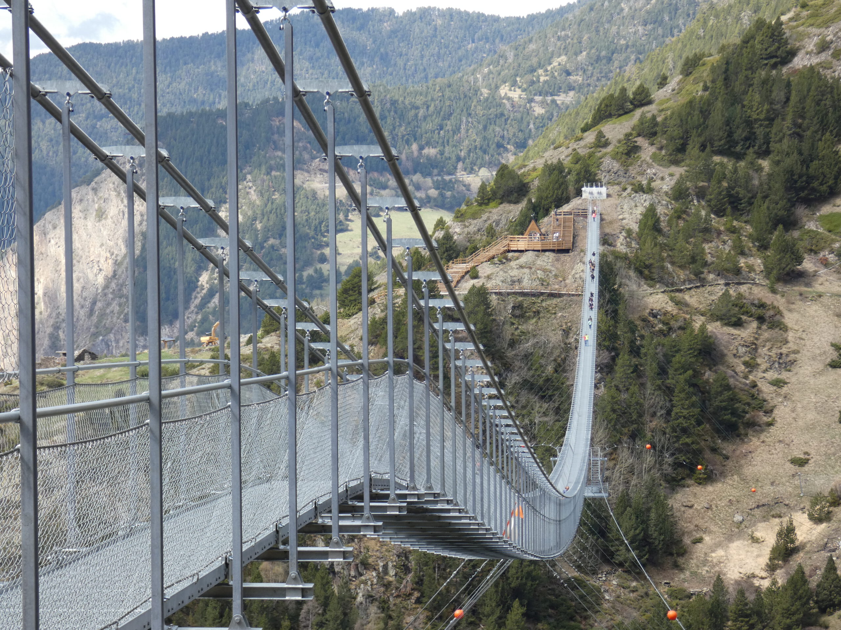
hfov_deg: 17.6
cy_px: 315
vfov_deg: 13.2
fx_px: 2721
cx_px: 420
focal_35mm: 112
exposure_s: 1/160
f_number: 5
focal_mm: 20.1
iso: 80
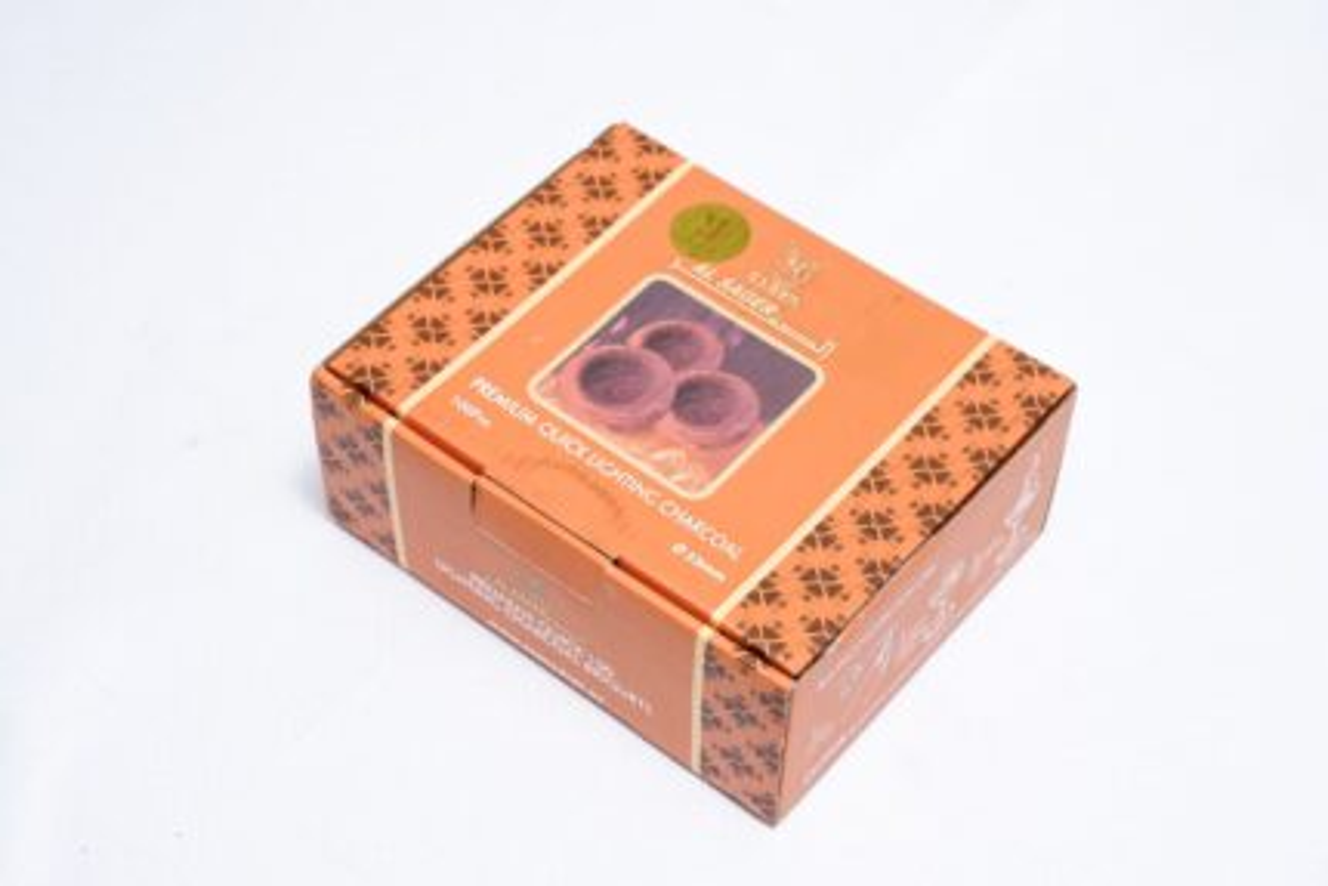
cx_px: 664
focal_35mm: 70
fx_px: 2583
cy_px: 443
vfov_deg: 19.5
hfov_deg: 28.8
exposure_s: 1/250
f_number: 9
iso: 3200
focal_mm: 70
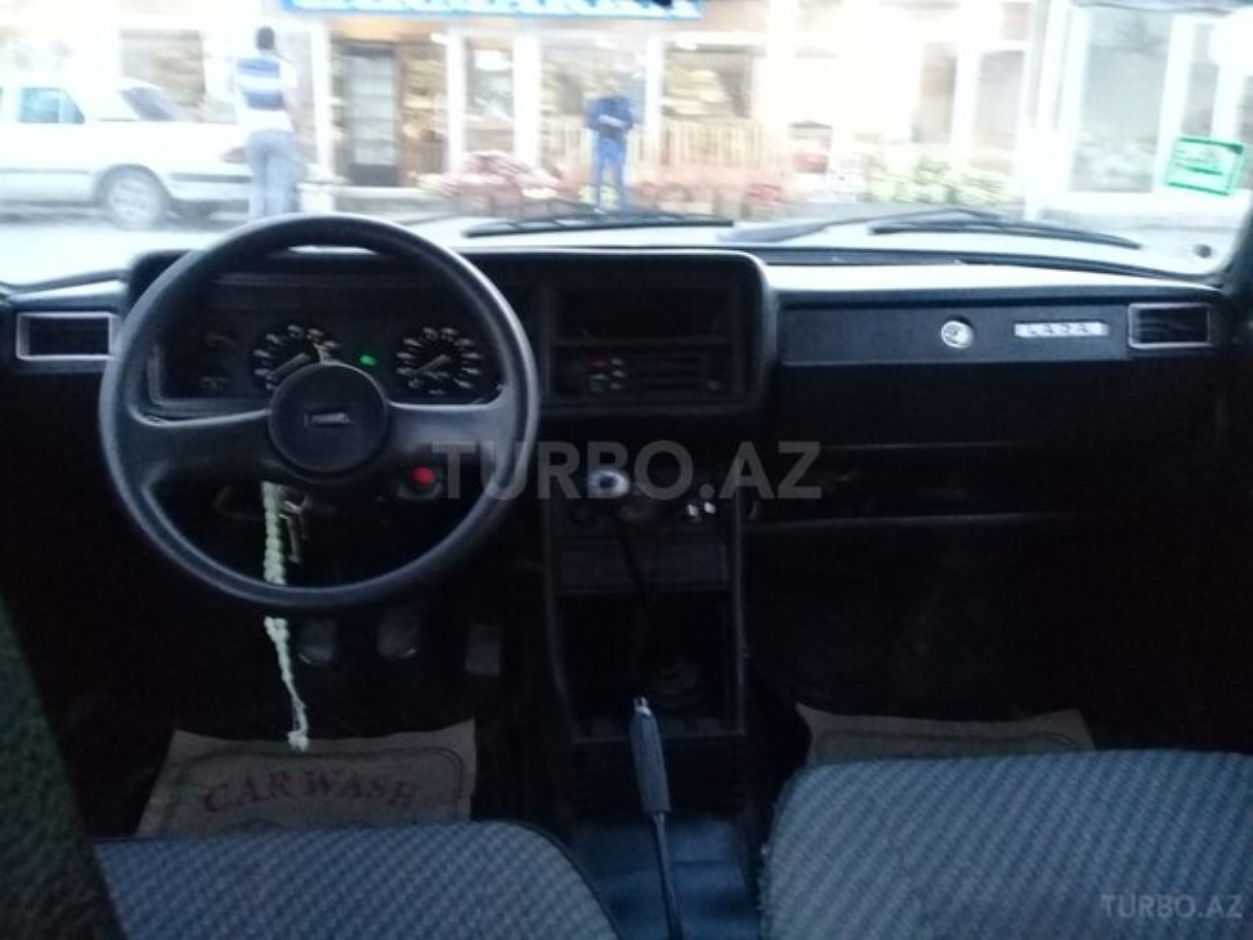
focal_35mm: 31
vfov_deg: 45.4
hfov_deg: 58.4
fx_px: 1122
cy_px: 470
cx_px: 626
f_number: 2.2
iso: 500
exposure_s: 1/17
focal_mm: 3.3
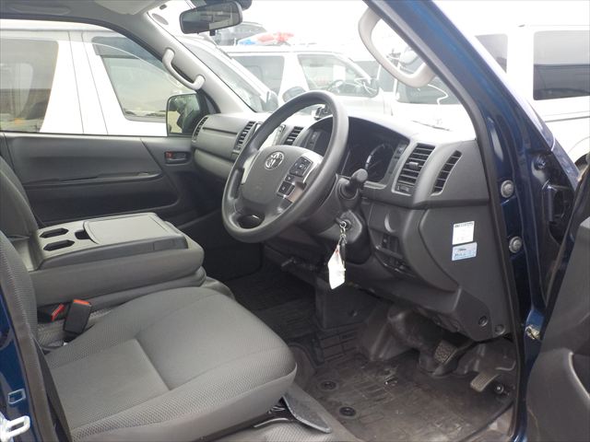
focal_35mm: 30
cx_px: 295
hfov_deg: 60.0
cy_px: 221
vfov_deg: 46.8
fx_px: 511
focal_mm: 4.1
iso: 125
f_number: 3.3
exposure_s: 1/200
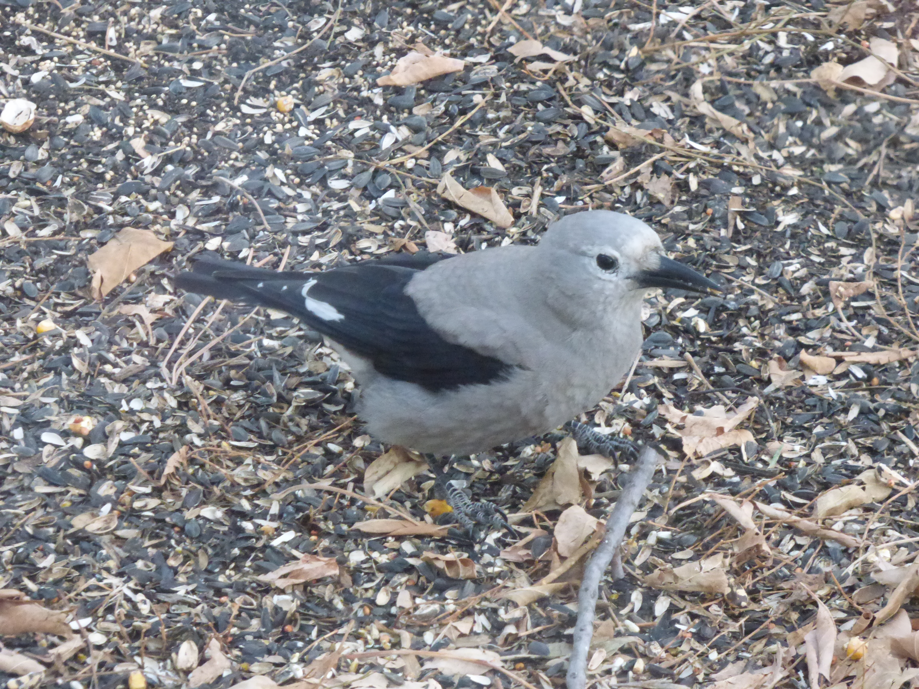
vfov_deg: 3.4
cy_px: 344
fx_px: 11761
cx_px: 460
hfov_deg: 4.5
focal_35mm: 443
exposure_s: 1/50
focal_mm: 72.1
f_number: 5.6
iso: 1600
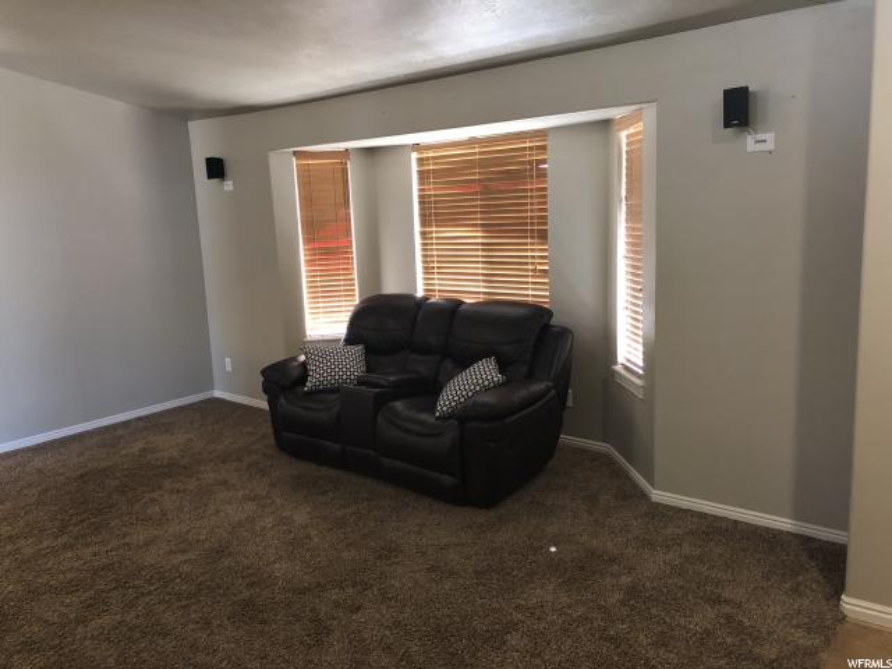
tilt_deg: -10.1
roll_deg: +3.6
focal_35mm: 28
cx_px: 446
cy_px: 334
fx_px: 722
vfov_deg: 49.7
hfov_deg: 63.4
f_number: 1.8
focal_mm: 4
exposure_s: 1/15
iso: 100
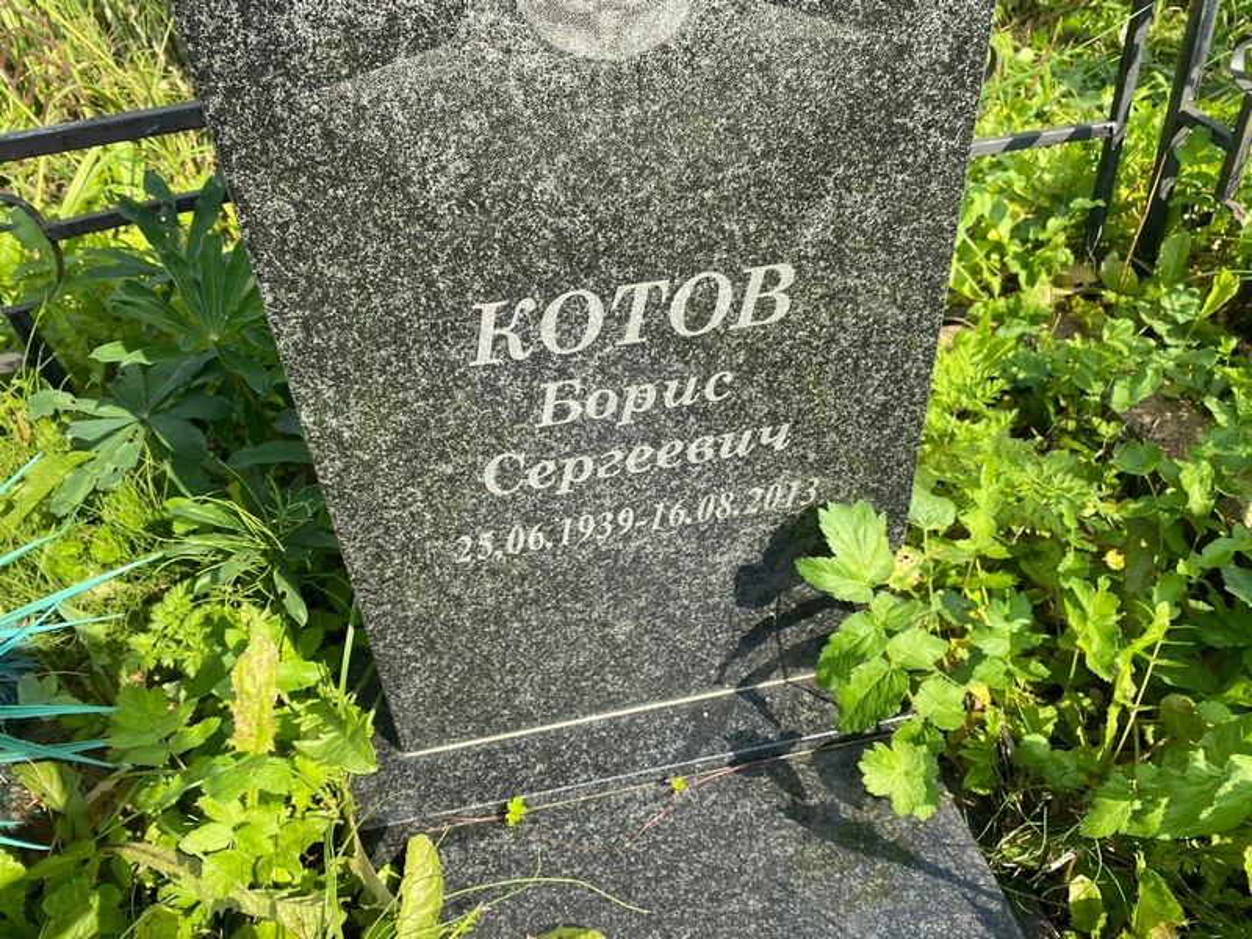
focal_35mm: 26
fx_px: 940
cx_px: 626
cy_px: 470
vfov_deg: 53.1
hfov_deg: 67.3
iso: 32
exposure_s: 1/912
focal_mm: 4.25
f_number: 1.8
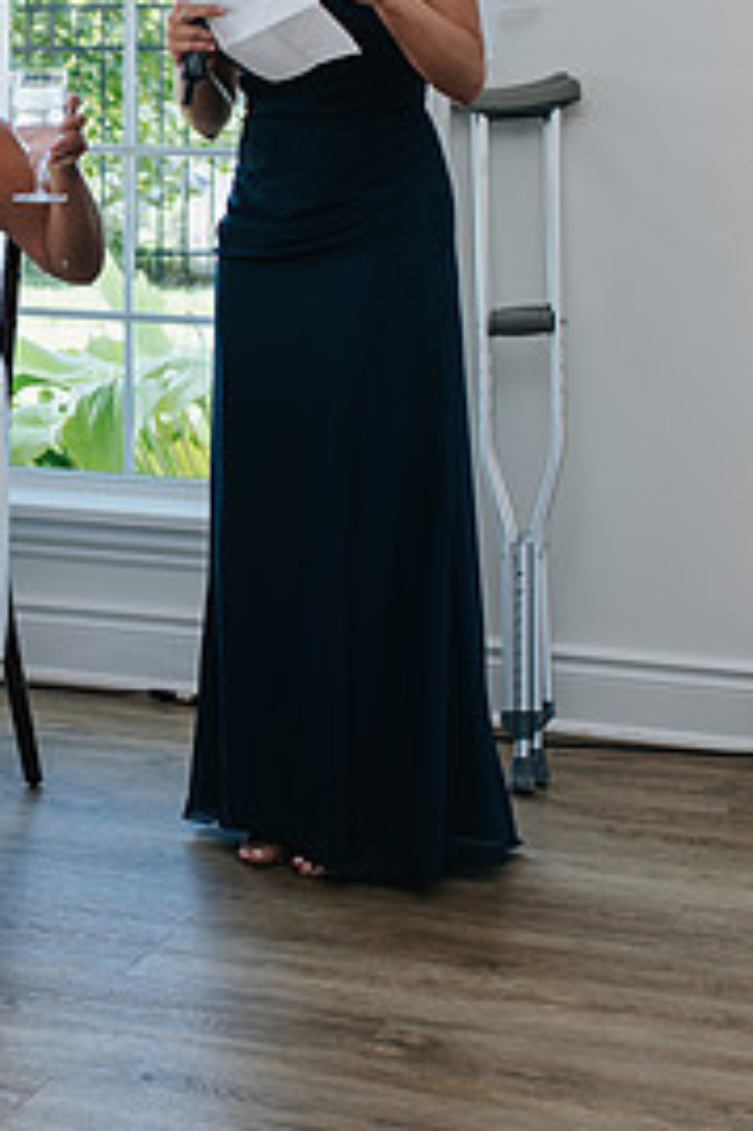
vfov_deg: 21.1
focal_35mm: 96
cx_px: -108
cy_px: 324
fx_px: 3016
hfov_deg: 13.9
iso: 220
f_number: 3.2
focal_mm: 35
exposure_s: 1/200
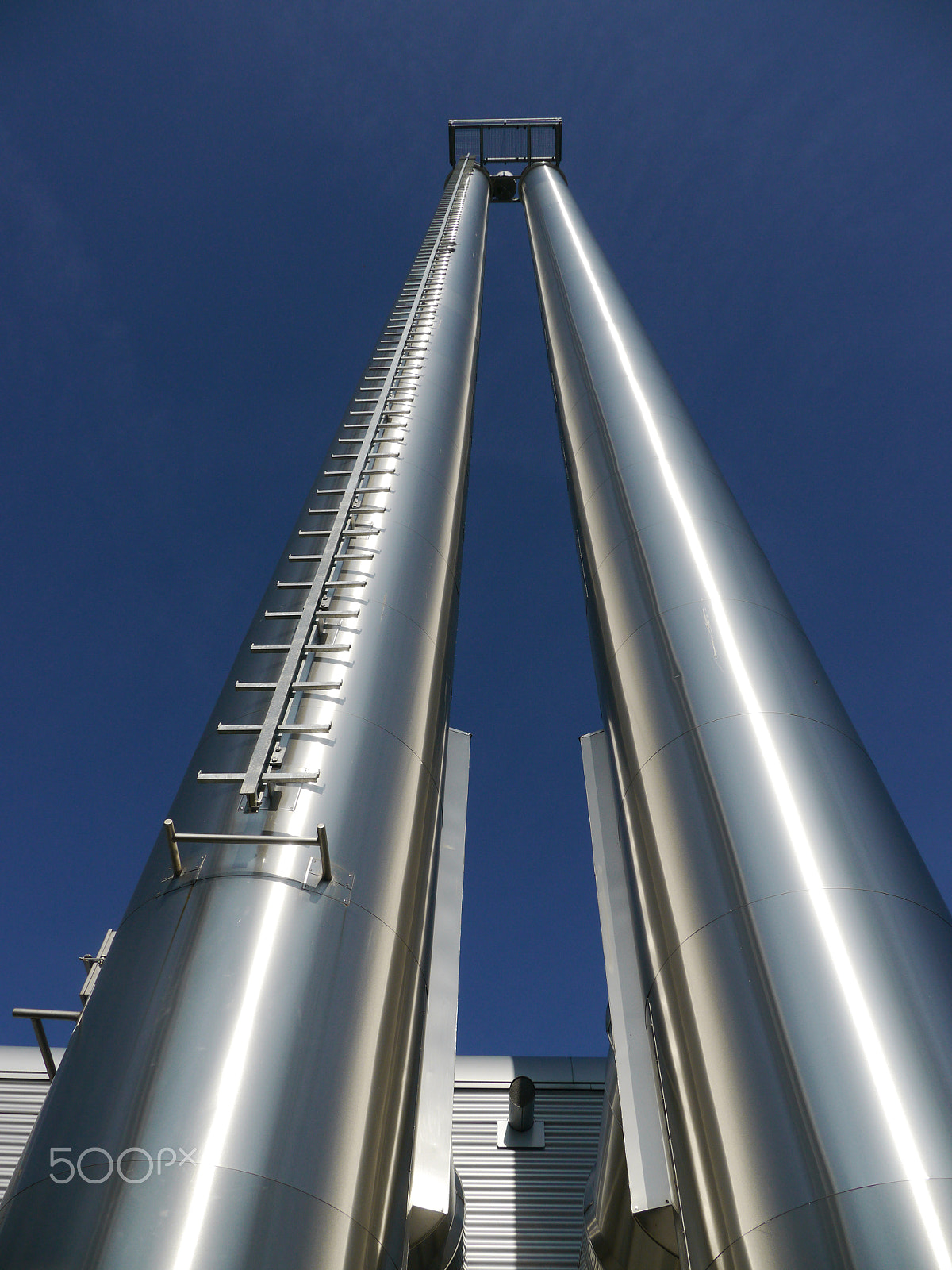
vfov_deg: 63.4
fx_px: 1027
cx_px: 476
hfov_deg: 49.7
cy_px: 635
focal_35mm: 28
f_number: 6.3
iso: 160
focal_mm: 14
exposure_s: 1/1000
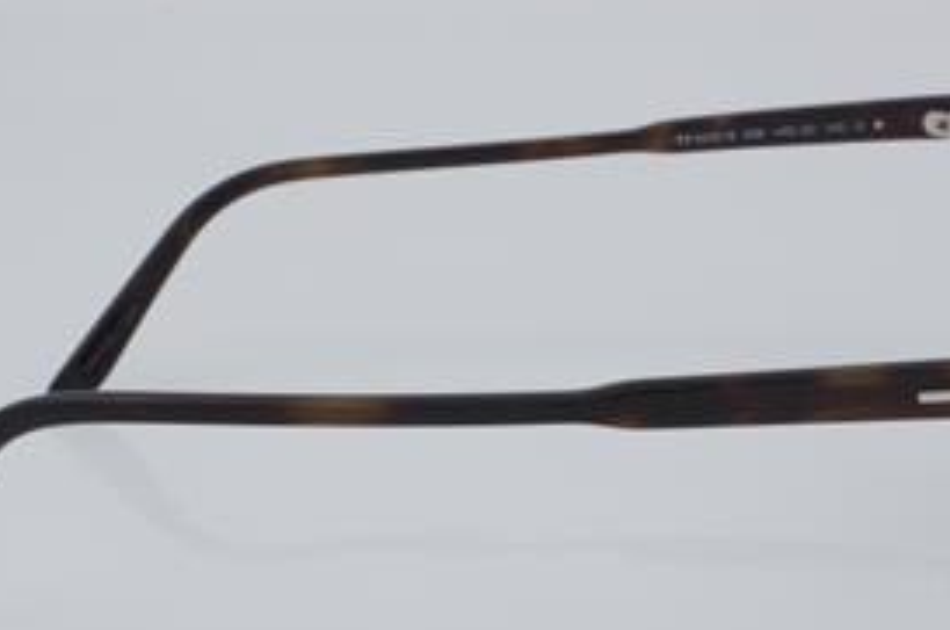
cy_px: 365
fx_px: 2898
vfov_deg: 12.4
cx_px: 508
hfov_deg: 18.6
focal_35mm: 110
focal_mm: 50
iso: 100
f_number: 32
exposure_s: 1/4
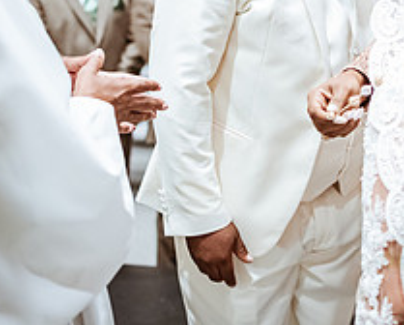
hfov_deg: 20.8
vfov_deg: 16.5
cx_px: 303
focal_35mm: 91
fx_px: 1090
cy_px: -13
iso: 1250
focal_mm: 35
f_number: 1.8
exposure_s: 1/500
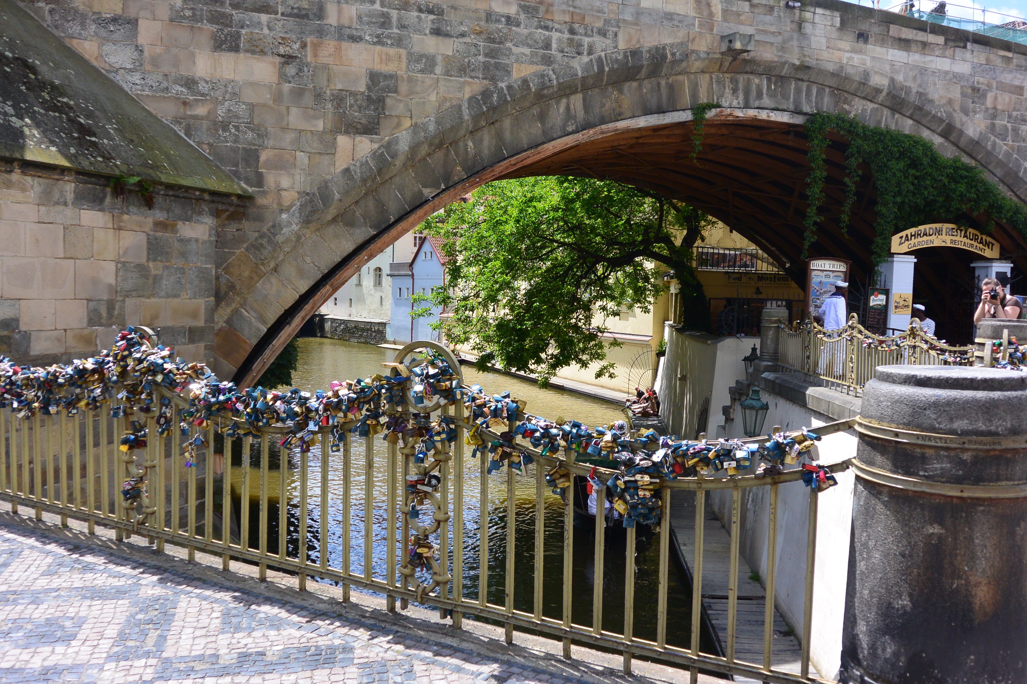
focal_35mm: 31
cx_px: 514
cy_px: 342
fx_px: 884
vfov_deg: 42.3
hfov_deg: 60.3
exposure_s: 1/640
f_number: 4.5
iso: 160
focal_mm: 11.8
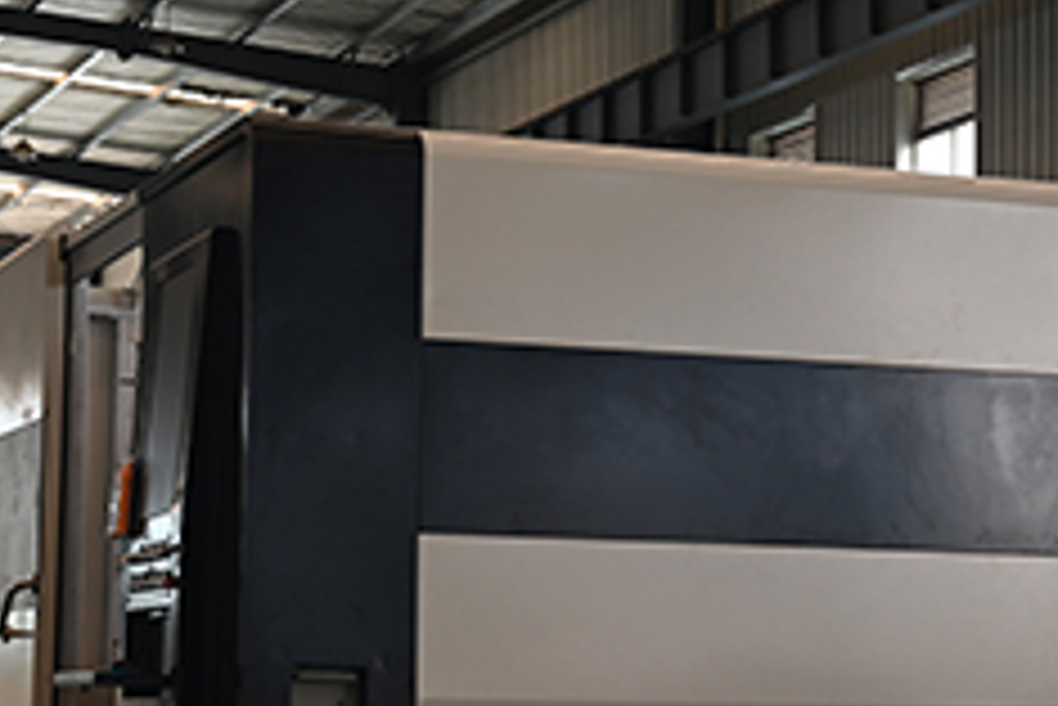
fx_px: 2705
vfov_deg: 14.8
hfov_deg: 22.0
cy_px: 544
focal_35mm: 92
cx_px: 338
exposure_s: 1/100
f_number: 5.6
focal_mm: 48
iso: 1000
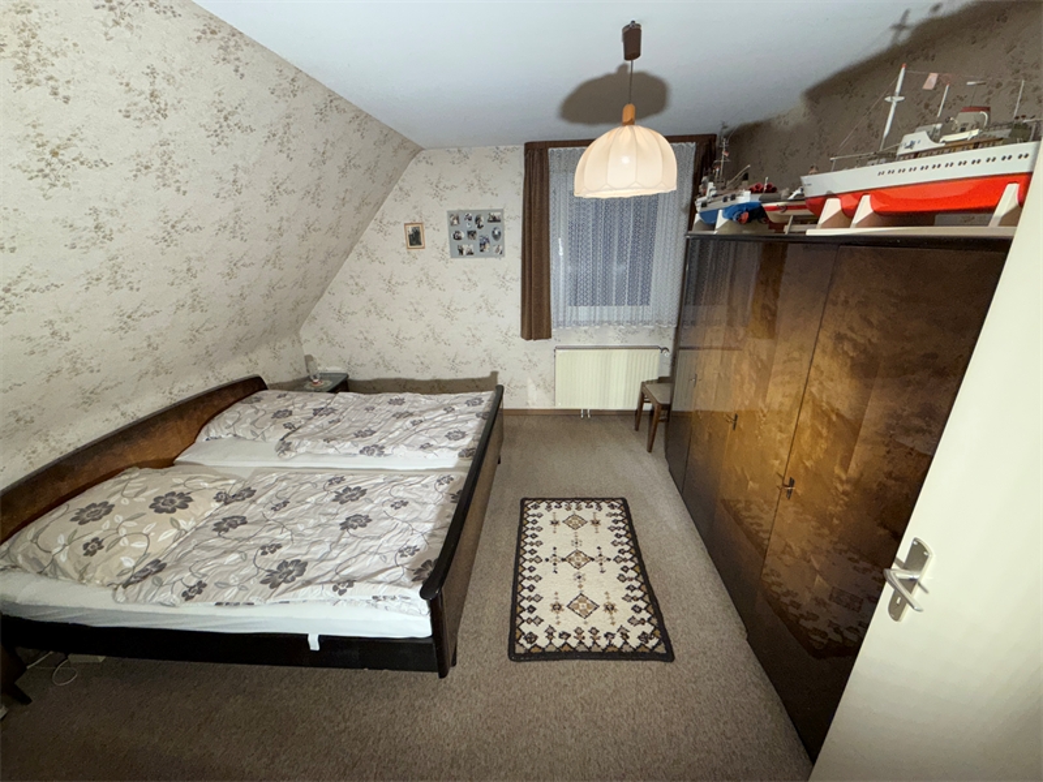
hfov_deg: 102.1
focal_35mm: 14
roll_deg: +1.6
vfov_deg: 85.7
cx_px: 522
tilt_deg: -20.6
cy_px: 391
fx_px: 422
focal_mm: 2.22
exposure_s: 1/100
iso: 200
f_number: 2.2
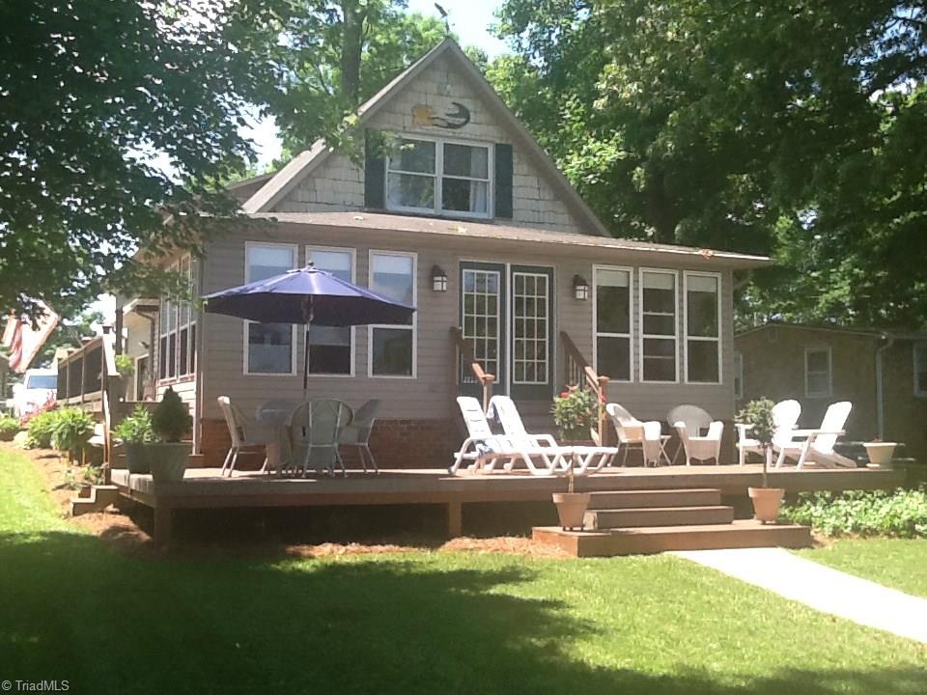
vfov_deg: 32.9
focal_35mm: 44
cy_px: 348
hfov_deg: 42.9
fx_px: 1178
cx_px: 464
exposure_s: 1/273
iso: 40
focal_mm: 2.03
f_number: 2.4
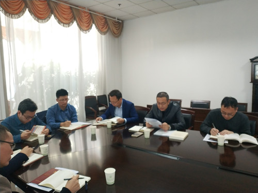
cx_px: 129
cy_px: 96
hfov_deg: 56.8
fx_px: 239
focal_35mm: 32
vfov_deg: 44.2
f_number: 2
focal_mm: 4.5
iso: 399
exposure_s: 1/20
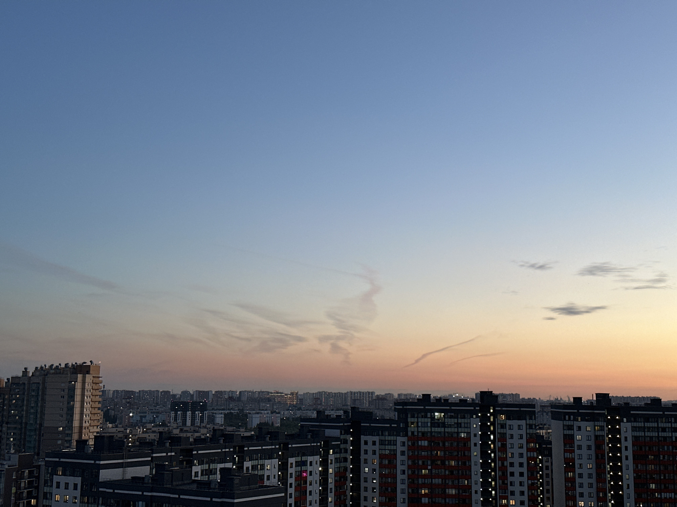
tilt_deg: +8.9
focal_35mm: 48
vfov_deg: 30.3
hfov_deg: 39.7
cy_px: 254
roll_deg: -0.8
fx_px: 939
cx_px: 338
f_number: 1.78
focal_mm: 6.86
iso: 80
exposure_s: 1/50
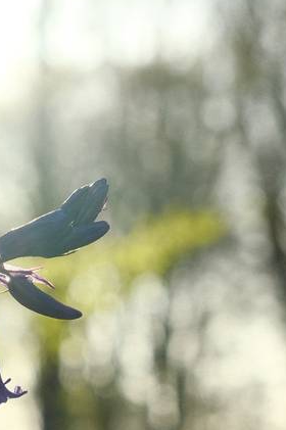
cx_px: -233
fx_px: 2315
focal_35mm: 194
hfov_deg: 6.9
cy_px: 629
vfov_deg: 10.3
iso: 320
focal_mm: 34.2
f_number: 5.6
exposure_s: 1/220
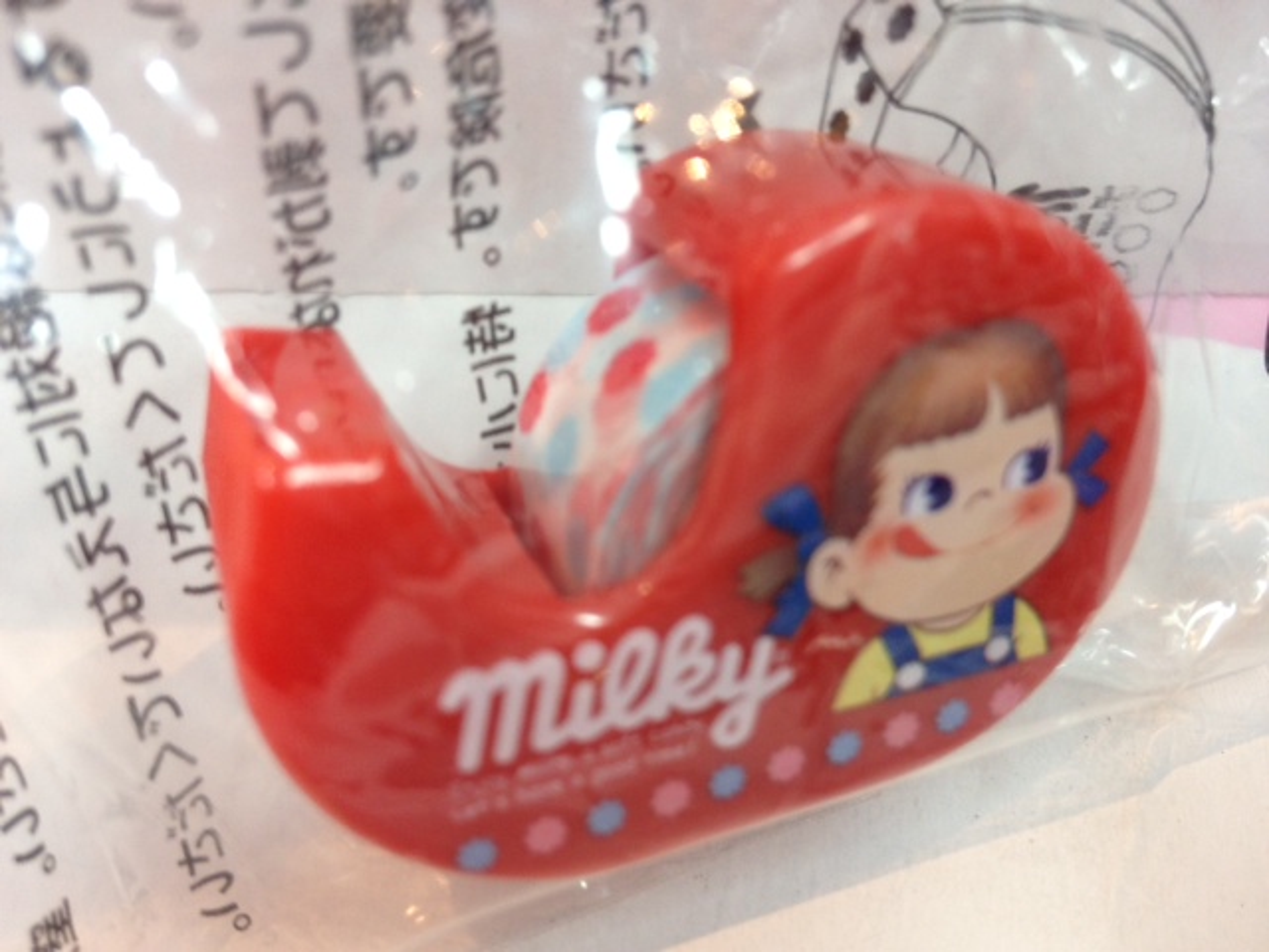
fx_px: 1283
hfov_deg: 52.6
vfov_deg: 40.7
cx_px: 634
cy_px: 476
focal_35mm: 35
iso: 100
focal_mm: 4.28
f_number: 2.4
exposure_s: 1/20
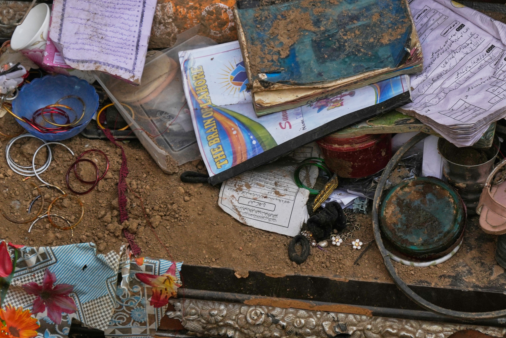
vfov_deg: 3.9
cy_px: 99
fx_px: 4933
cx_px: 258
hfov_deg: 5.9
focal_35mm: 351
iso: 400
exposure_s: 1/500
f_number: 5.6
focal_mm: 200
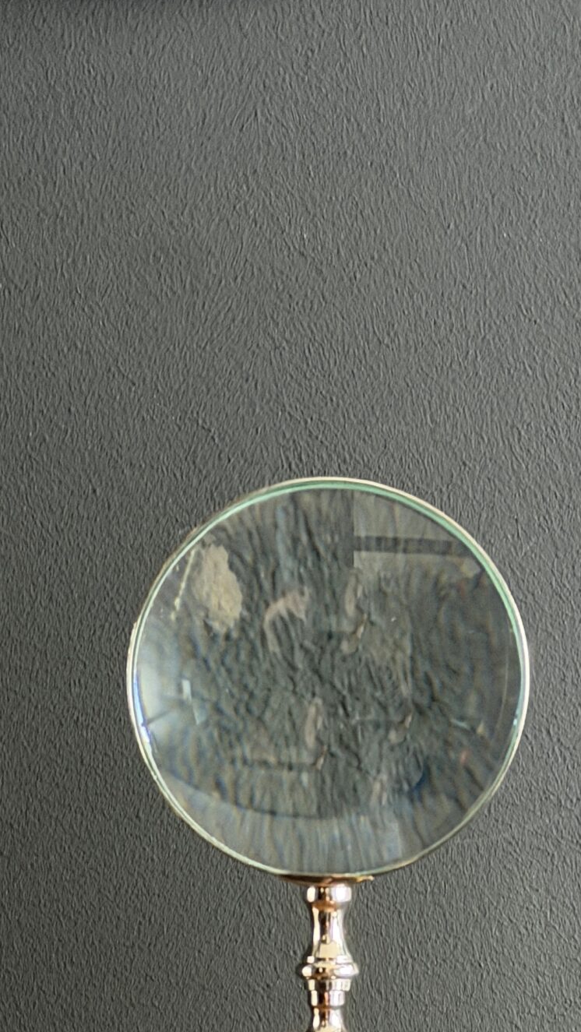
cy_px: 970
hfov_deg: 12.0
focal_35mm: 101
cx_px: 349
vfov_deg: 20.6
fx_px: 2764
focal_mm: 6.76
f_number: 1.78
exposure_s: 1/28
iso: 800
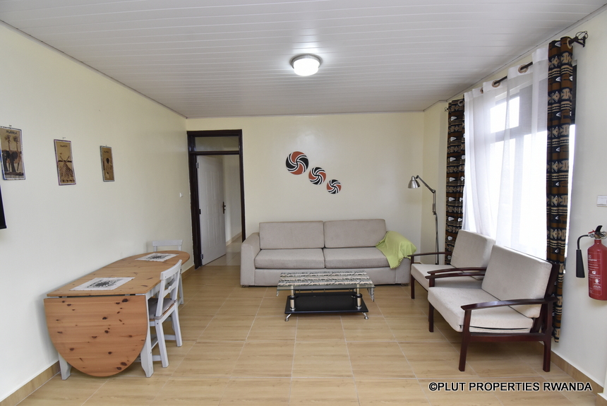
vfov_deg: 77.4
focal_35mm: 15
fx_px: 253
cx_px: 304
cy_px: 203
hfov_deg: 100.3
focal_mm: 10
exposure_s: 1/40
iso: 800
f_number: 8
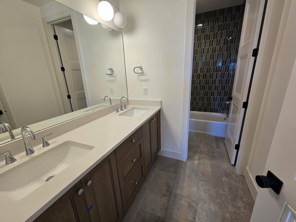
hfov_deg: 106.2
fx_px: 111
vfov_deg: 89.9
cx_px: 148
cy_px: 111
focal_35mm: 13
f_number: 2.2
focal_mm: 2.2
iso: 100
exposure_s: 1/60
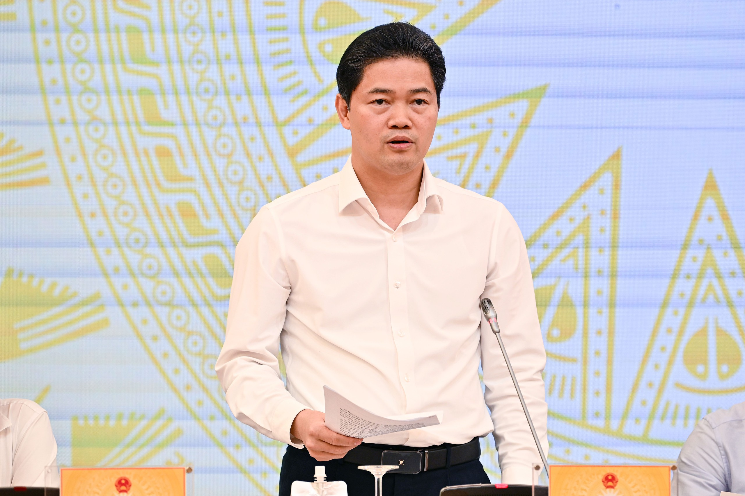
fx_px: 3828
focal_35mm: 185
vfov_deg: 7.4
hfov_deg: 11.1
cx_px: 372
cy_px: 248
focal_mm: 185
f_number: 4
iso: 800
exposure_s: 1/250
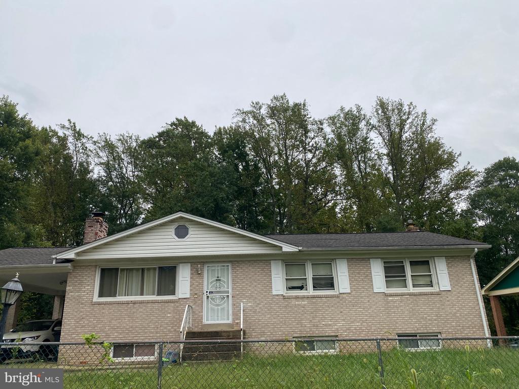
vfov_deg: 53.1
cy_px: 194
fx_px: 390
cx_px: 260
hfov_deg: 67.3
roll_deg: +1.7
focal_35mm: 26
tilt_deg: +19.9
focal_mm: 4.25
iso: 32
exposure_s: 1/414
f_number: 1.8
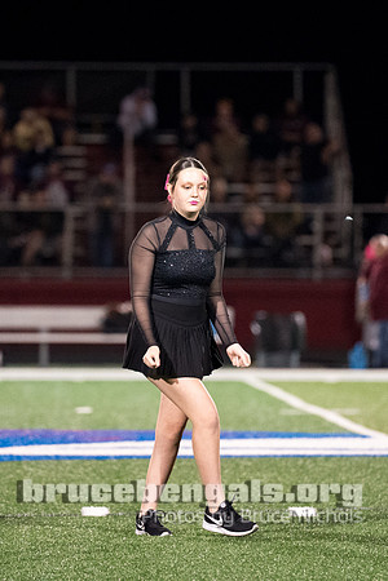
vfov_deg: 6.6
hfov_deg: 4.4
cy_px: 239
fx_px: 5012
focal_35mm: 310
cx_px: 197
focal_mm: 175
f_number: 2.8
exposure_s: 1/1000
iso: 12800
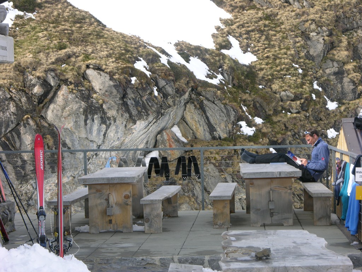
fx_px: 1359
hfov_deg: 15.2
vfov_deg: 11.4
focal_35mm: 130
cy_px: 136
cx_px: 181
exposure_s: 1/247
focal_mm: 31.9
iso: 50
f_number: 5.4
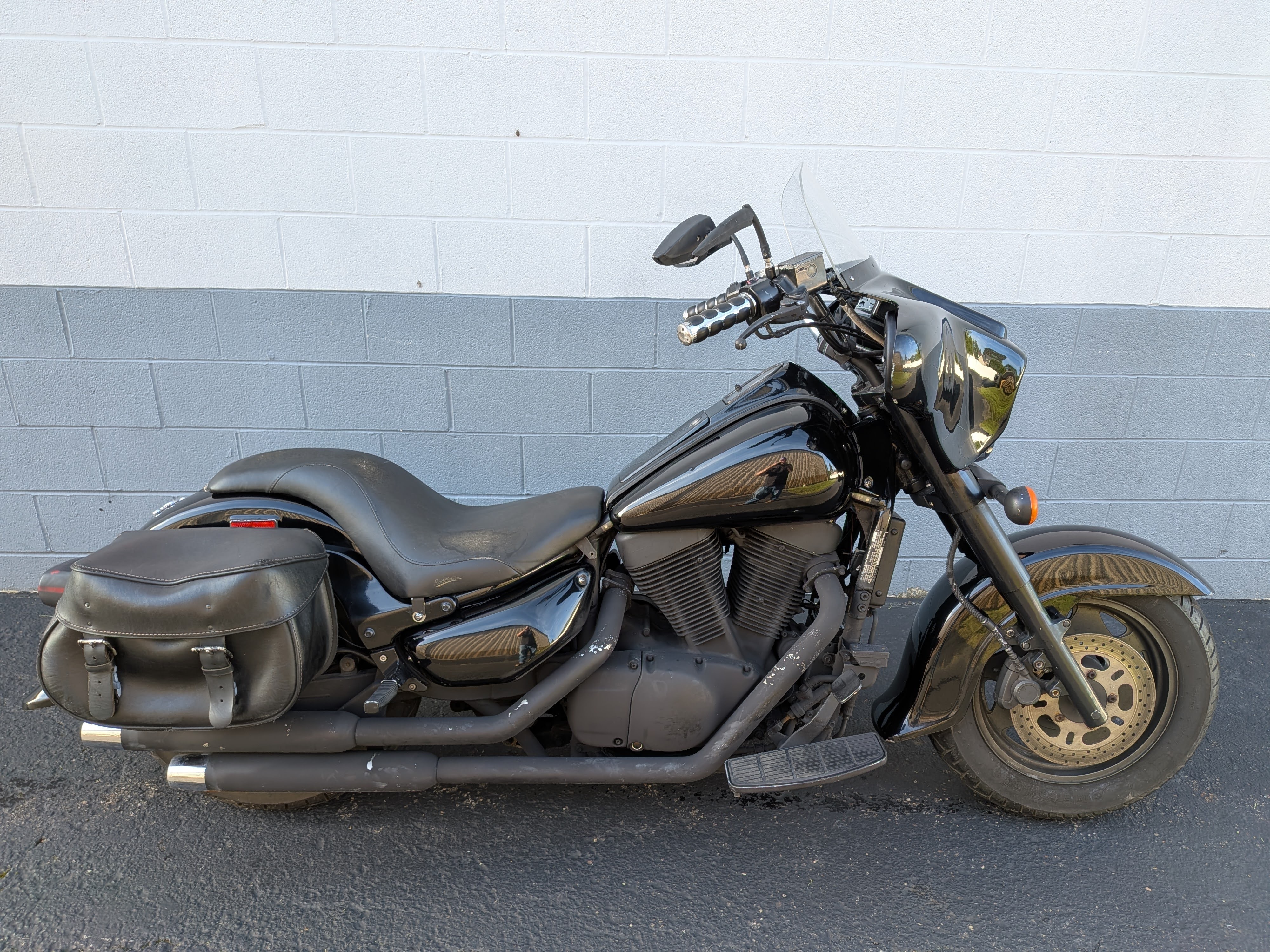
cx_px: 635
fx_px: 881
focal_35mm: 24
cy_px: 476
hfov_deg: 71.6
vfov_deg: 56.8
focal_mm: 4.53
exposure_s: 1/120
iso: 34
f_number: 1.7
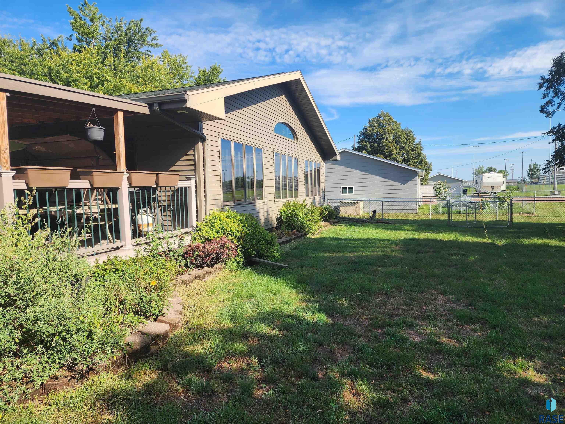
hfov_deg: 73.9
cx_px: 282
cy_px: 212
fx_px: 375
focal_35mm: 23
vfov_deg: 58.9
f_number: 1.8
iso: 12
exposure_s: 1/557
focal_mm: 6.4
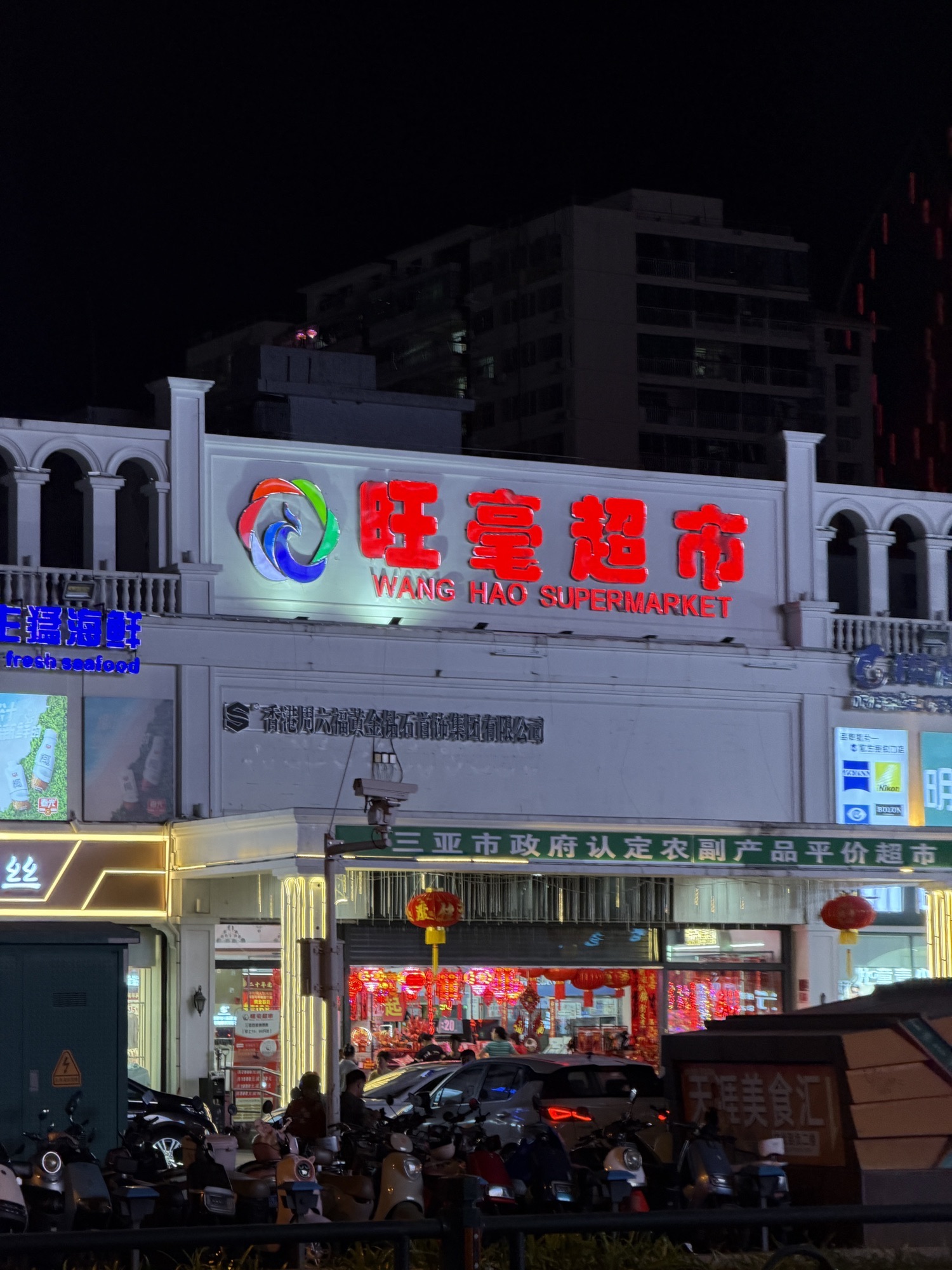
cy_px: 635
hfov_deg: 14.8
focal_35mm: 100
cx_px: 476
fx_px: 3667
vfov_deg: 19.6
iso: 250
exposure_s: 1/50
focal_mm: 16.89
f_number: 2.8
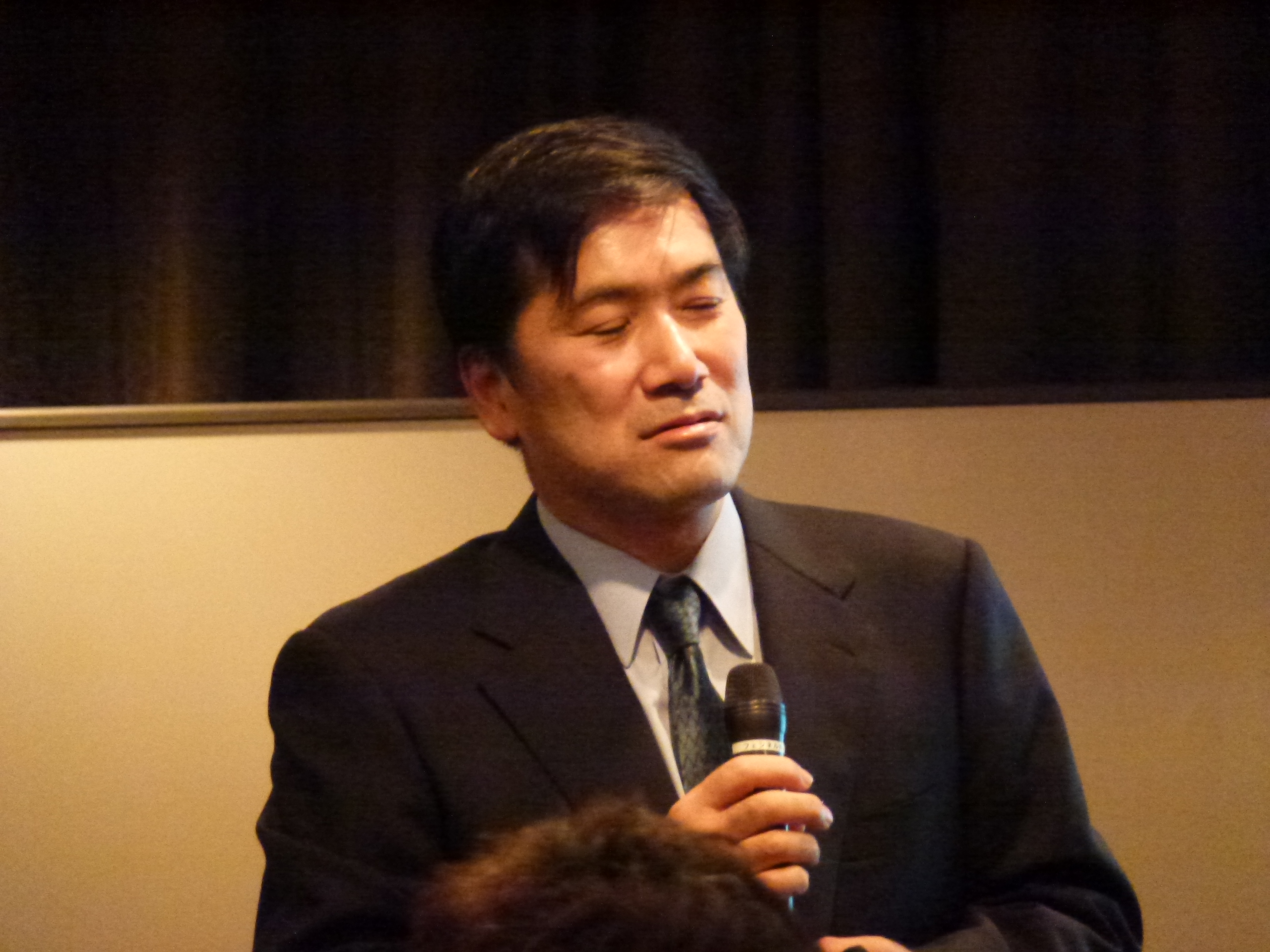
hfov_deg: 5.2
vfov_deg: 3.9
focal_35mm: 384
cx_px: 635
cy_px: 476
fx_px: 14088
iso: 1600
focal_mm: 68.8
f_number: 5.9
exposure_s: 1/10
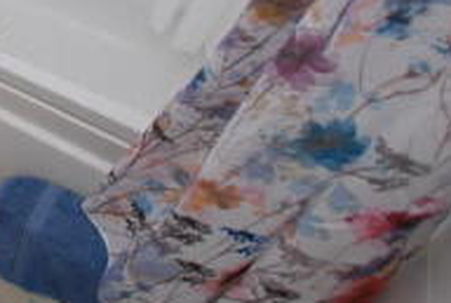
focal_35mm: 51
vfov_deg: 23.9
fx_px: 640
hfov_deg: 25.5
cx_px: -271
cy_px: -72
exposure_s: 1/60
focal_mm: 10
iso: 320
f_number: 5.6
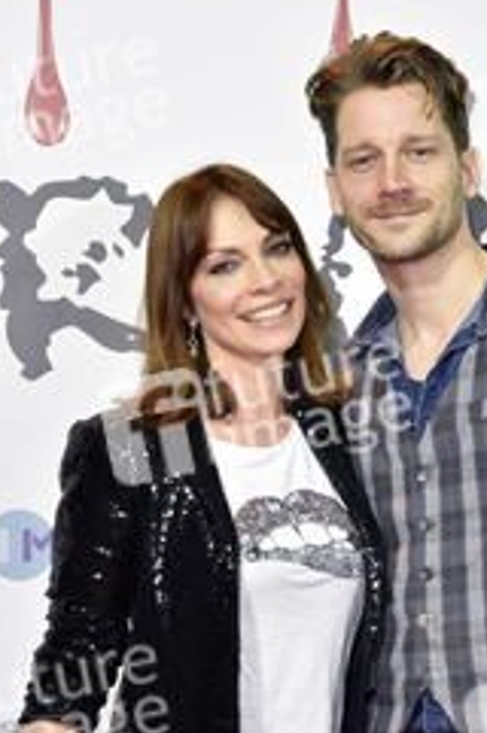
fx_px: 2198
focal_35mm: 108
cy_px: 566
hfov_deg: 12.6
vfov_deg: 18.8
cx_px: 344
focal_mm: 65
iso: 2500
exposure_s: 1/200
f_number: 6.3
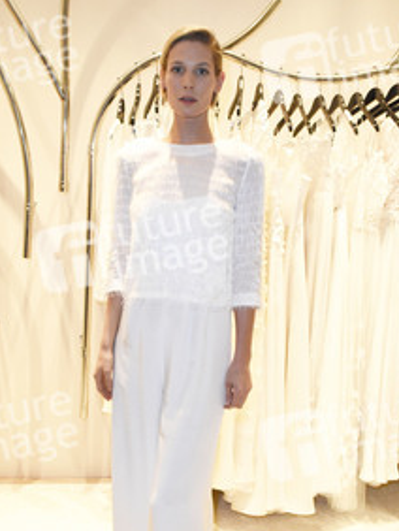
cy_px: 343
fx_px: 752
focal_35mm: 49
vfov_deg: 38.5
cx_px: 186
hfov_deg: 29.7
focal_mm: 24
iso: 3200
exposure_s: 1/60
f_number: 6.3
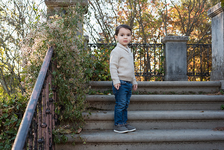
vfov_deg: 27.0
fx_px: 311
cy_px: 75
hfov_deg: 39.6
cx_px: 112
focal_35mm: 50
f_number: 4.5
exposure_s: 1/200
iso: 160
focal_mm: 50
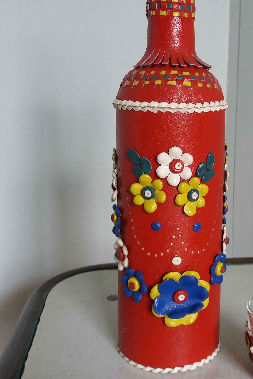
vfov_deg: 46.3
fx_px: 443
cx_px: 190
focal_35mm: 42
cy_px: 167
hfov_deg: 31.3
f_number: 1.9
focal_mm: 3.7
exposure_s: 1/17
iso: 200
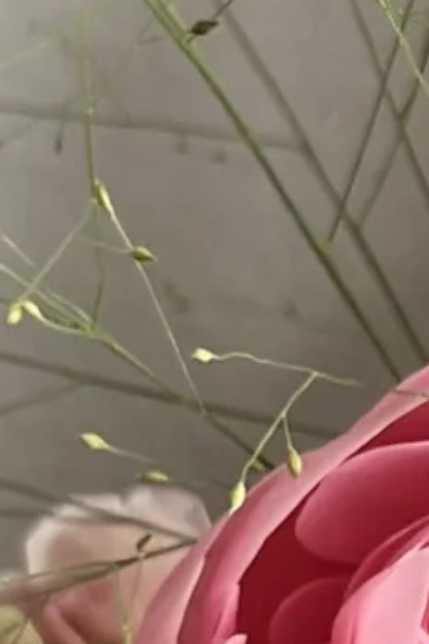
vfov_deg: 10.4
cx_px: 714
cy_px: 337
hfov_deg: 6.8
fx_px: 3542
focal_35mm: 198
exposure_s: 1/121
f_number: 1.5
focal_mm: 5.7
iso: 100
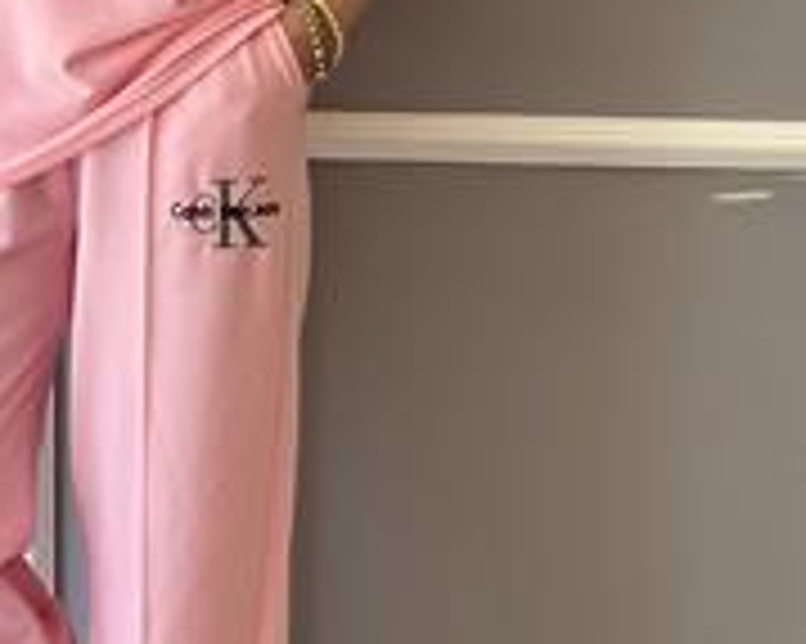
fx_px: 3242
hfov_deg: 14.0
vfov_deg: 11.3
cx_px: 32
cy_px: 104
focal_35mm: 136
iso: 80
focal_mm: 6.86
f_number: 1.78
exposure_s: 1/285
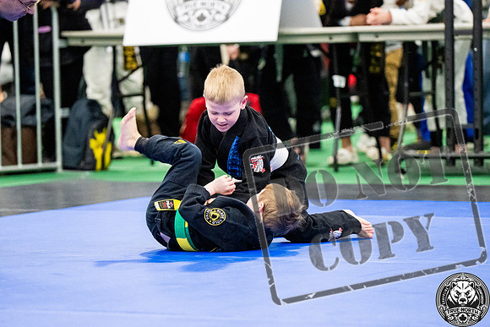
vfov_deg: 5.7
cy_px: 164
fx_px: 3267
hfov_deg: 8.6
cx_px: 245
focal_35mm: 240
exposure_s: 1/500
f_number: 2.8
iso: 6400
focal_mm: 160
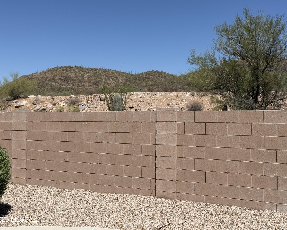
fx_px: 433
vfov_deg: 29.7
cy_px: 113
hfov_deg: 36.7
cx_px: 145
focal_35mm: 51
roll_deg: -0.4
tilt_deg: +0.3
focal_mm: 6.76
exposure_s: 1/9901
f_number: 1.78
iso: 80
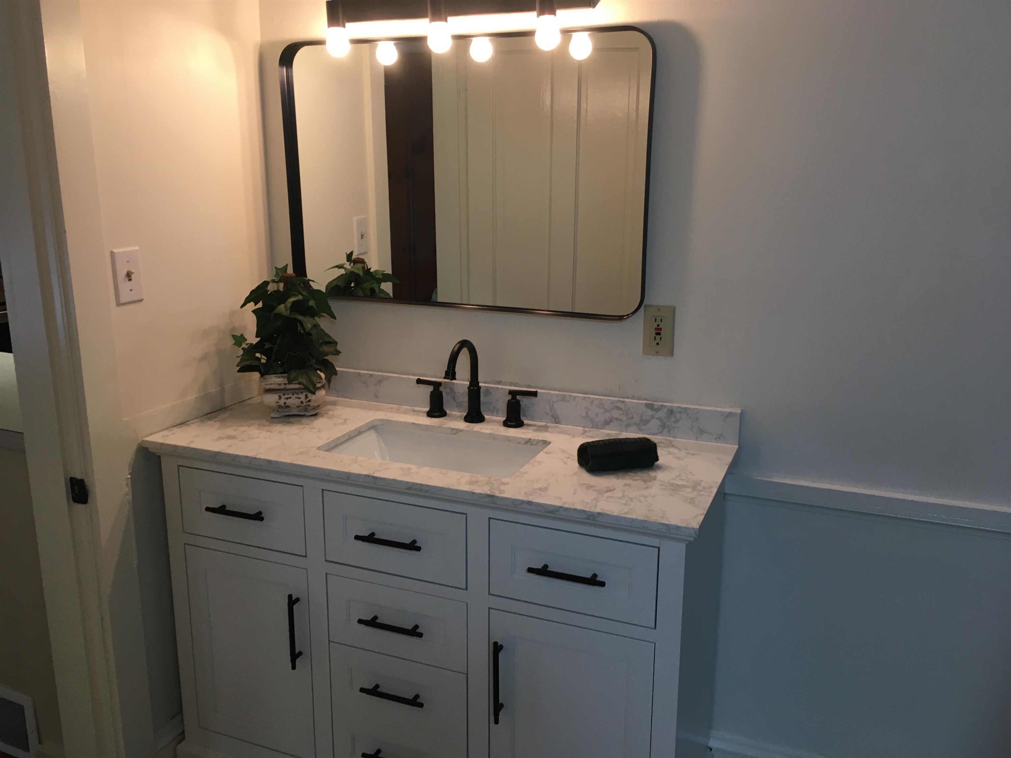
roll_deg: -1.5
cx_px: 506
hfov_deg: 61.7
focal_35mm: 29
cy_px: 379
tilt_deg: -13.2
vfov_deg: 48.2
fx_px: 847
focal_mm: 4.15
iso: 64
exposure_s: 1/30
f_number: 2.2
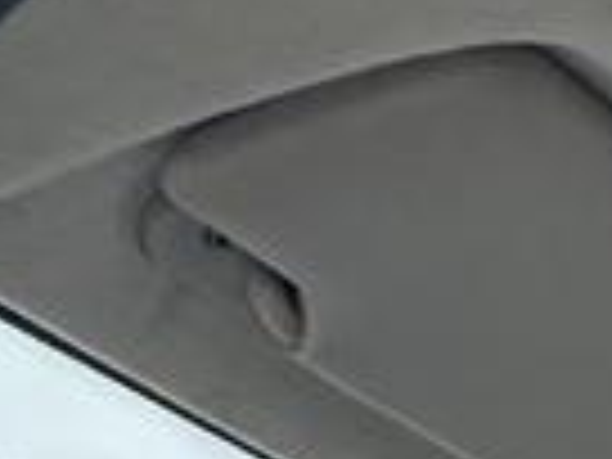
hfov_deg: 16.7
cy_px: 1341
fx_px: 1627
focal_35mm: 92
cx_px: 1184
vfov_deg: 11.0
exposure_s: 1/409
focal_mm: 2.22
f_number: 2.2
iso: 64
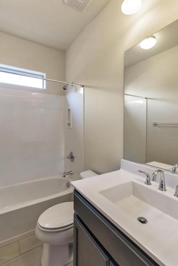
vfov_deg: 96.7
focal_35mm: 16
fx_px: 119
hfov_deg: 73.8
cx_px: 89
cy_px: 133
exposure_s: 1/100
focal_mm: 16
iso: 3200
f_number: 6.3
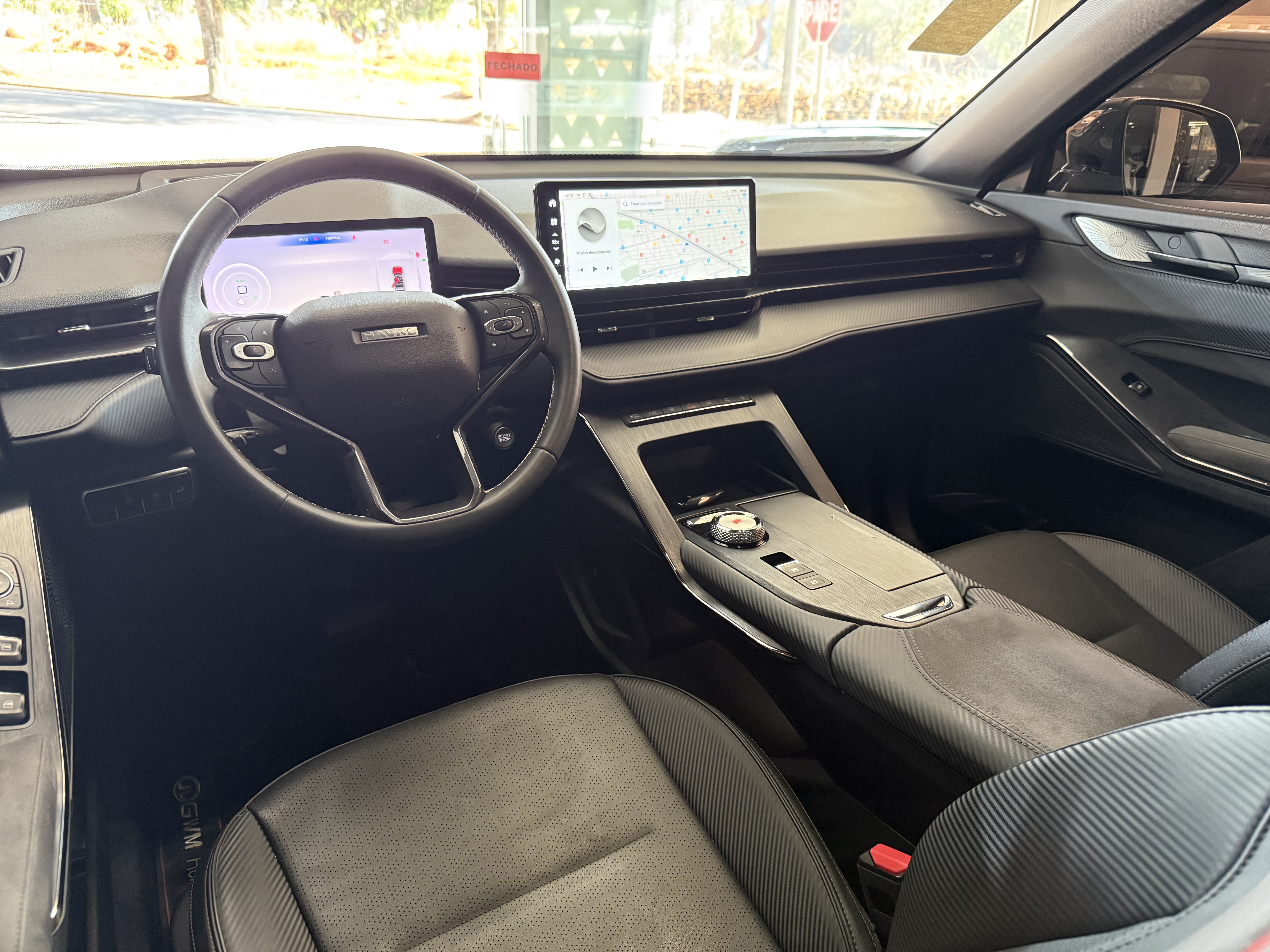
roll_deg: -2.2
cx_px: 635
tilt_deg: -23.6
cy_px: 476
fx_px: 881
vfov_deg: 56.8
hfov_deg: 71.6
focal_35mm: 24
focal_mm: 6.76
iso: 500
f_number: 1.78
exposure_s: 1/52
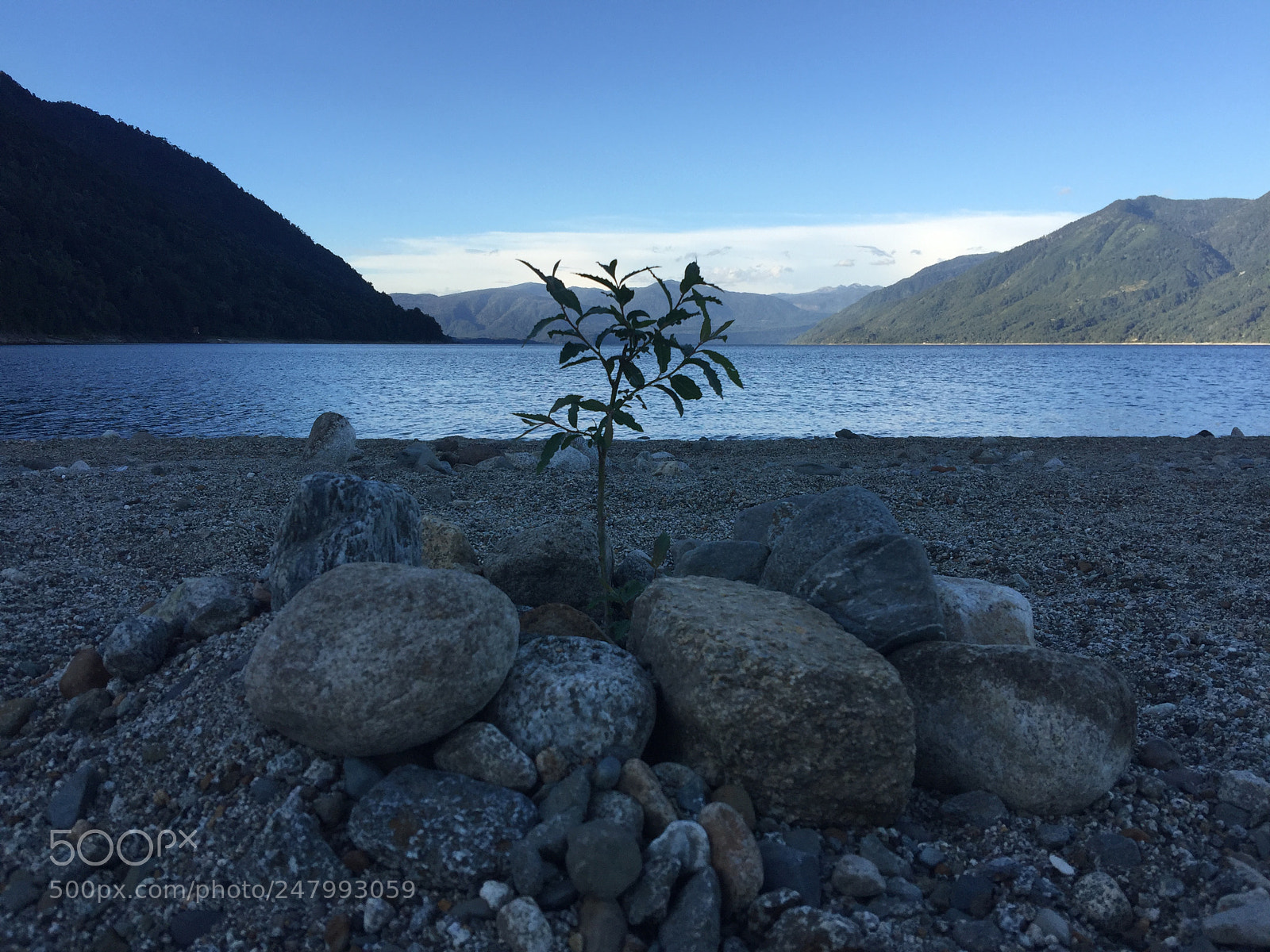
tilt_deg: -7.0
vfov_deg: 48.2
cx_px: 635
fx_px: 1064
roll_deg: -0.6
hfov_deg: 61.7
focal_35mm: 29
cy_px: 476
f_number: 2.2
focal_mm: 4.15
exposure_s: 1/898
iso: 32
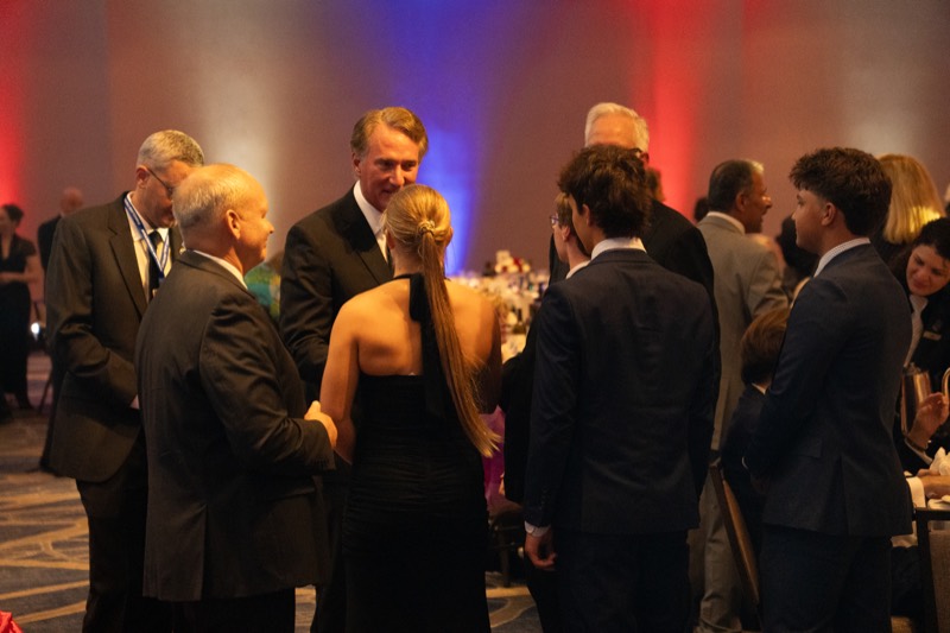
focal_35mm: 105
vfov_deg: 13.0
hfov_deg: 19.5
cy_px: 316
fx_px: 2770
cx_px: 475
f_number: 3.2
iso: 6400
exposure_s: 1/100
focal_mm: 70
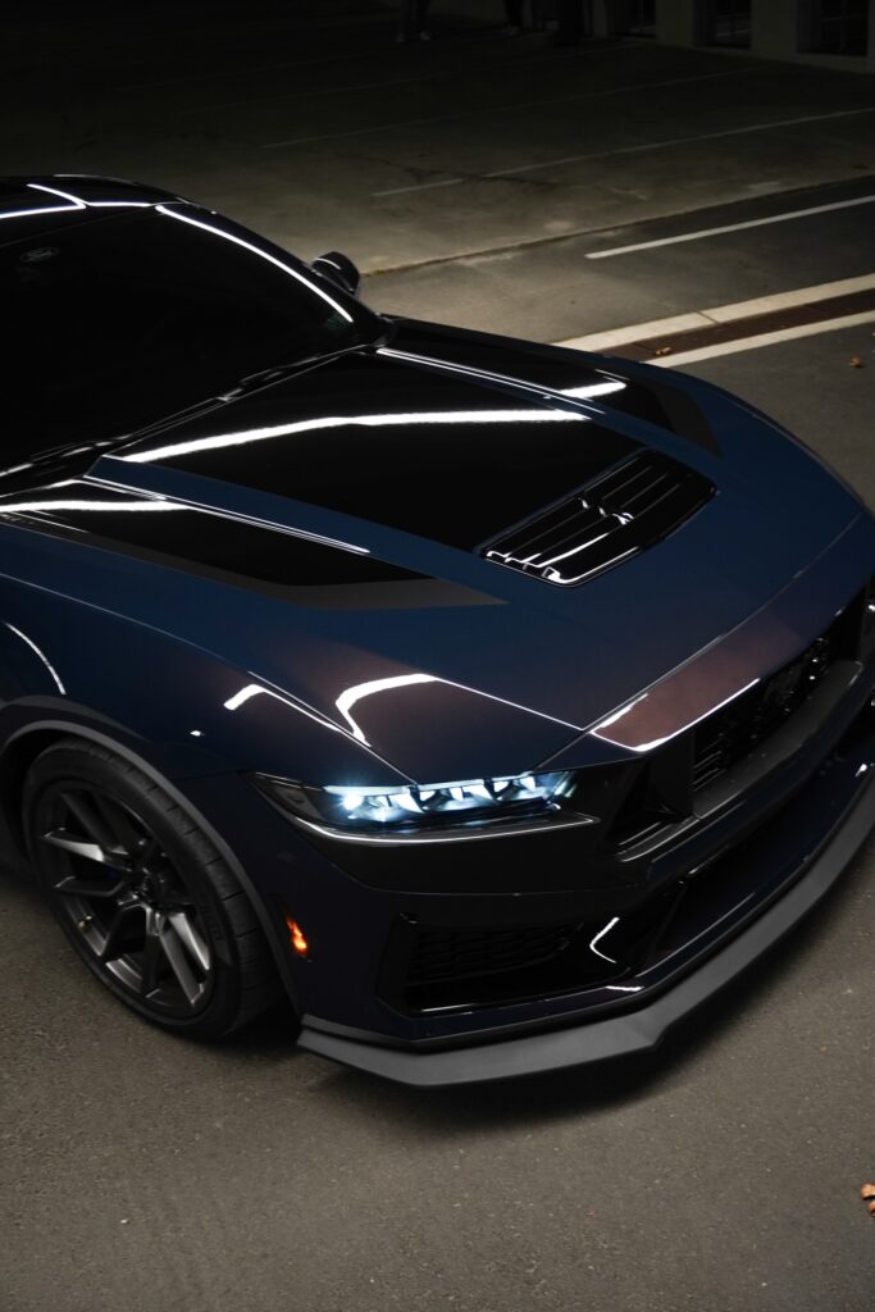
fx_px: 1476
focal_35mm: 40
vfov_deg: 47.9
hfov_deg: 33.0
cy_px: 656
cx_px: 438
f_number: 4.5
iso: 500
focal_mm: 27
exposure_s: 1/60
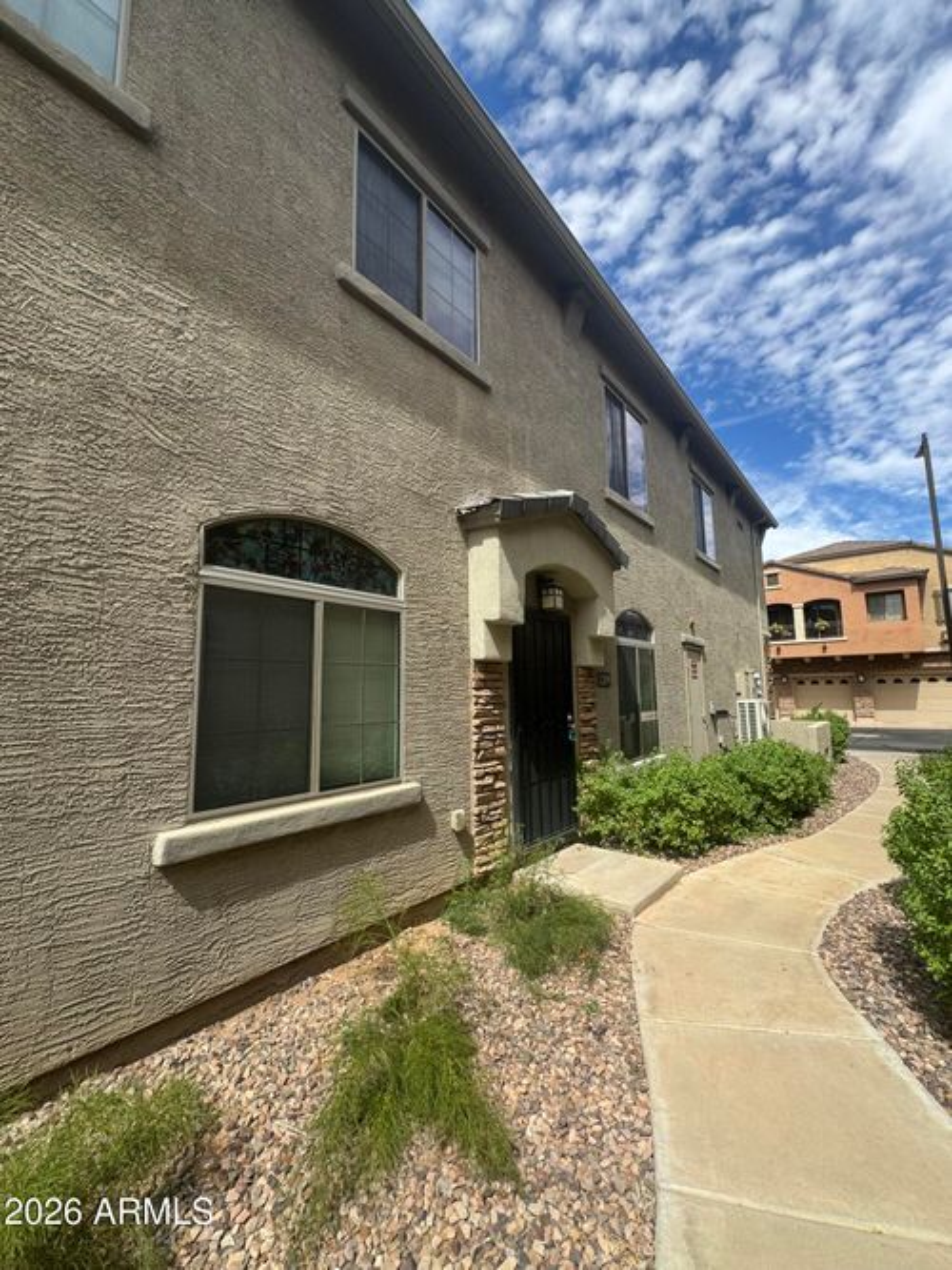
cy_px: 635
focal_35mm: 14
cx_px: 476
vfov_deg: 102.1
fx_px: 514
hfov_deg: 85.7
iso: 50
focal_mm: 2.22
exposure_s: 1/980
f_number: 2.2
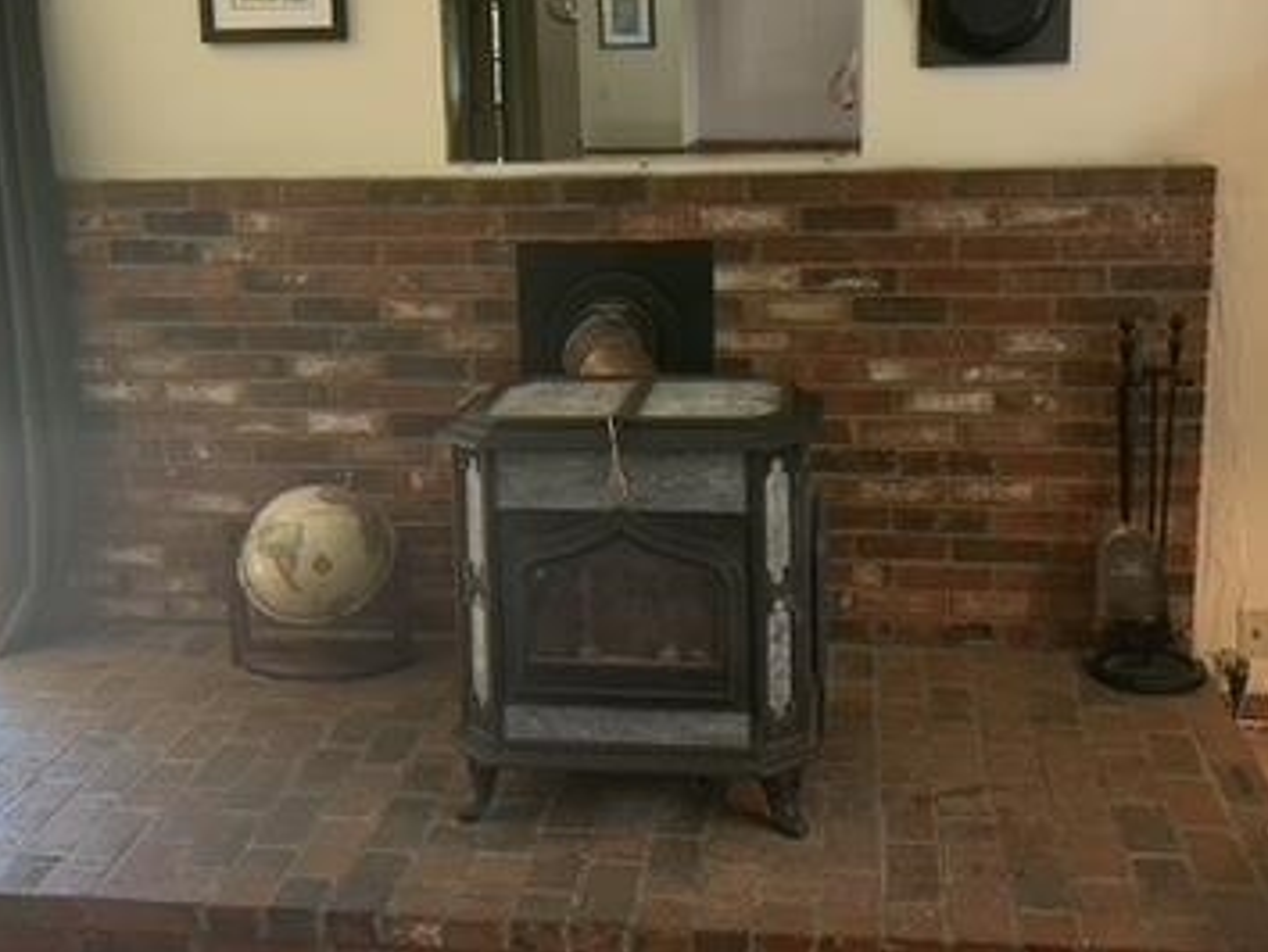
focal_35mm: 47
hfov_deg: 40.4
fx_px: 1723
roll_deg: +1.4
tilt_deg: -11.6
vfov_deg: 30.8
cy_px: 387
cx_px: 595
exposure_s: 1/60
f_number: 1.8
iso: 64
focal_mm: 4.25
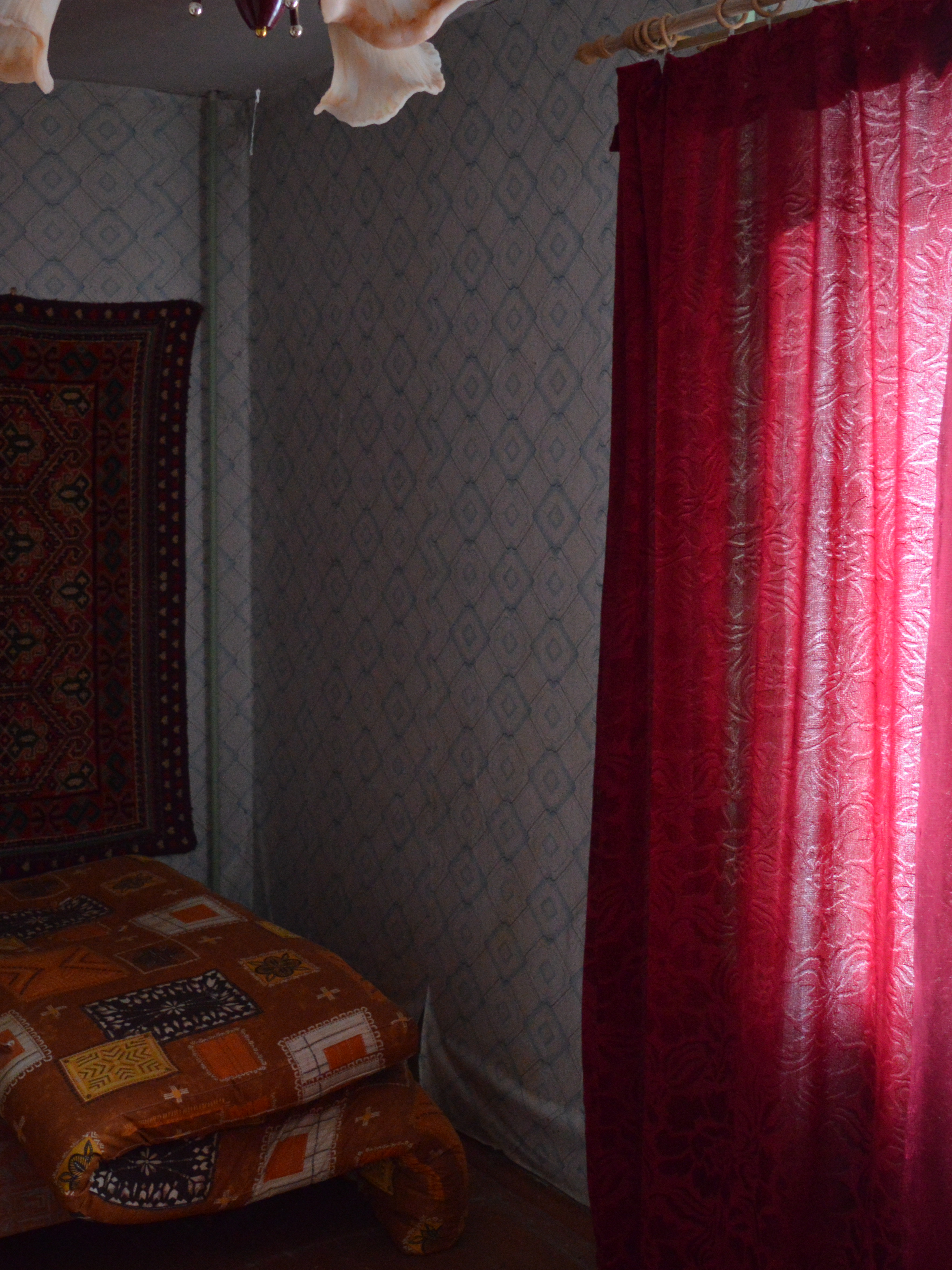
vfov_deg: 46.8
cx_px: 415
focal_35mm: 40
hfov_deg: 35.9
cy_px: 634
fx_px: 1467
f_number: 3.5
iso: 2000
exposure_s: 1/60
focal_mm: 18
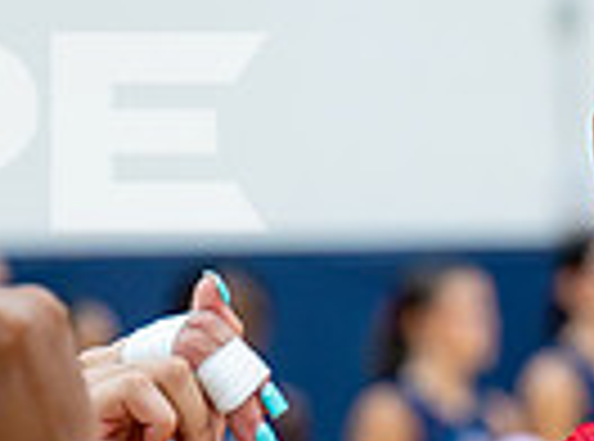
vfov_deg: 4.4
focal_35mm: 337
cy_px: 662
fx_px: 5762
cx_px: 549
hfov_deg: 5.9
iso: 2800
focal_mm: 70
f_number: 2.8
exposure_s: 1/800
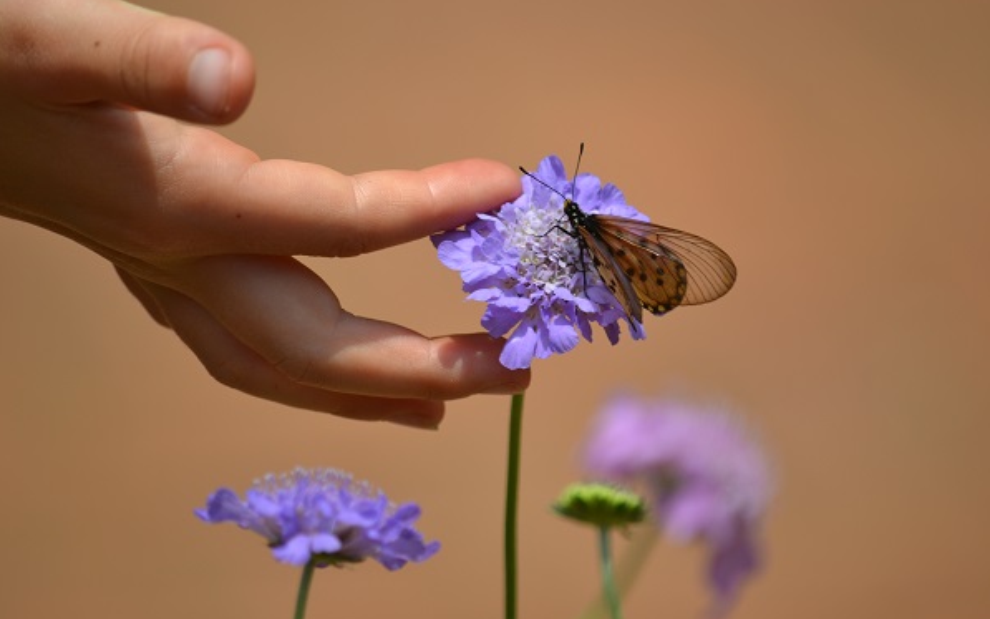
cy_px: 295
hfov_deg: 4.6
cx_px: 494
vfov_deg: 2.8
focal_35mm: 461
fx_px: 12437
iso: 140
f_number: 5.6
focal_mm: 300
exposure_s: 1/500
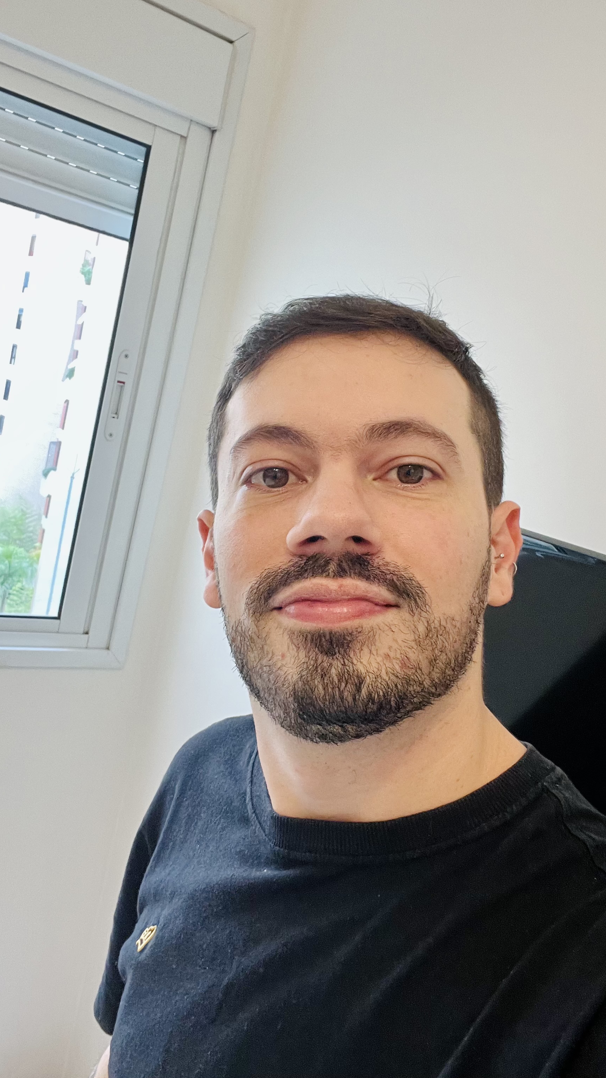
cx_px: 298
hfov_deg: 35.6
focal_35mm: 33
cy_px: 535
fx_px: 943
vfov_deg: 59.5
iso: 200
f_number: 2.2
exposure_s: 1/60
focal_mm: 2.71
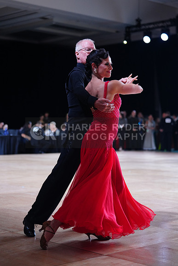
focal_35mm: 70
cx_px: 89
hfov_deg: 19.5
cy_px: 133
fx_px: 519
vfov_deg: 28.8
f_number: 2.8
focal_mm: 70
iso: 1250
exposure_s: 1/500
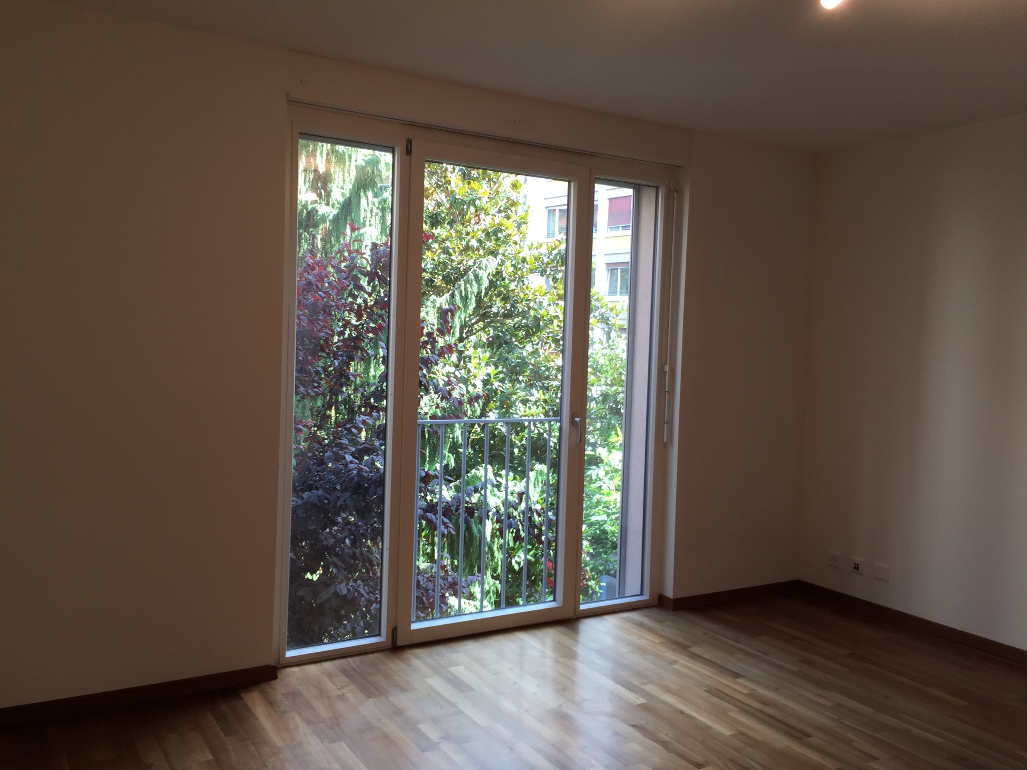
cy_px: 385
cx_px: 514
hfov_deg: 61.7
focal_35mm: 29
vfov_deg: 48.2
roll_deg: -2.2
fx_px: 860
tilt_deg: -2.7
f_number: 2.2
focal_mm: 4.15
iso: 32
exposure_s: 1/50
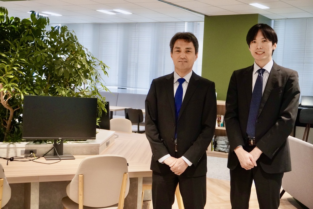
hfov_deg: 41.1
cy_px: 104
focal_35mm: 48
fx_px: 417
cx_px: 156
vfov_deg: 28.1
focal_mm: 32
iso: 2500
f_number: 5
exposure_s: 1/160
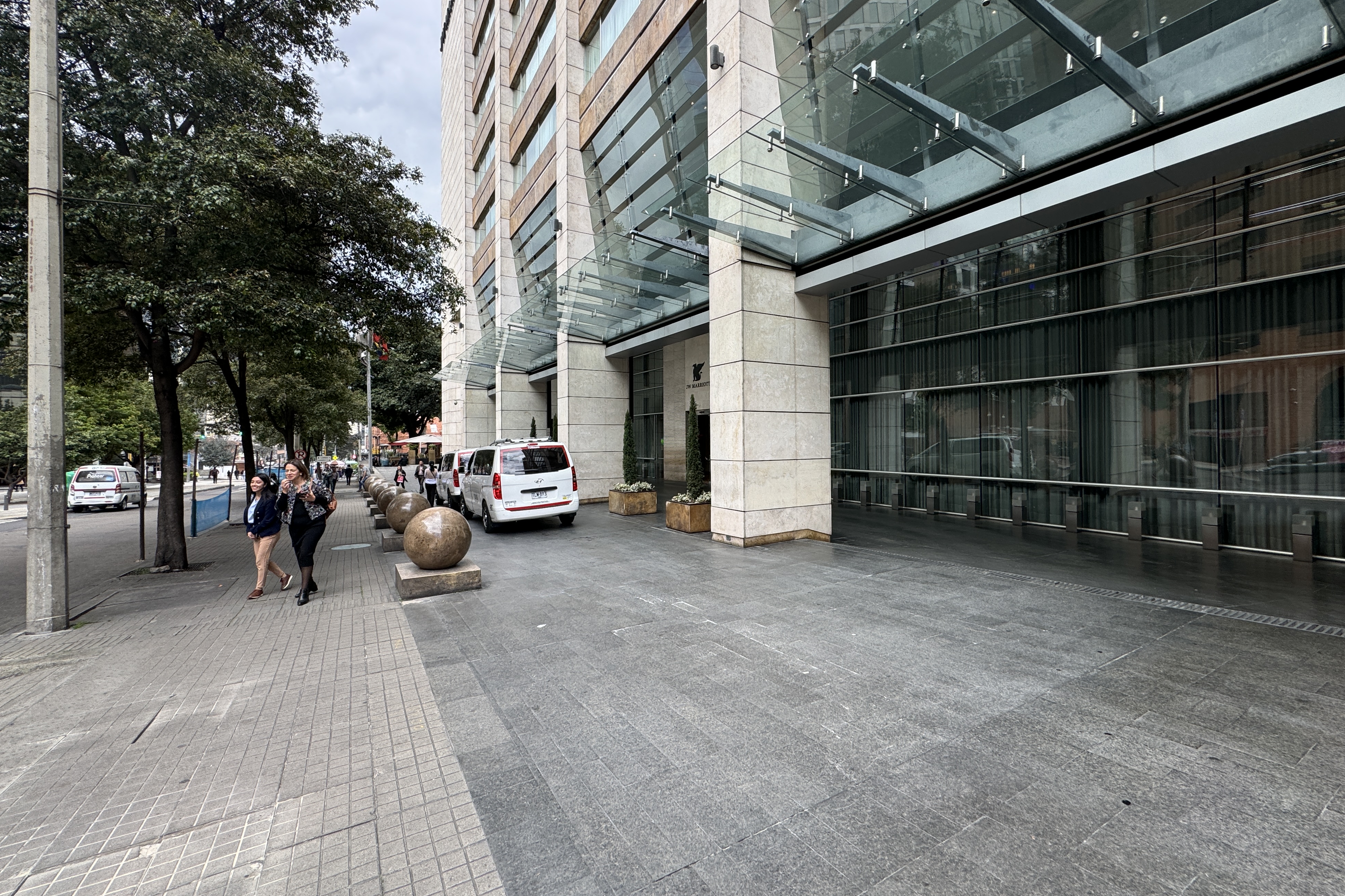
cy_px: 436
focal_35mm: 15
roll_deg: -1.1
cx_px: 680
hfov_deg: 100.4
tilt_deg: +0.3
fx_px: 560
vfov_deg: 77.3
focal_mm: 2.22
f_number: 2.2
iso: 40
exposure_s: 1/218
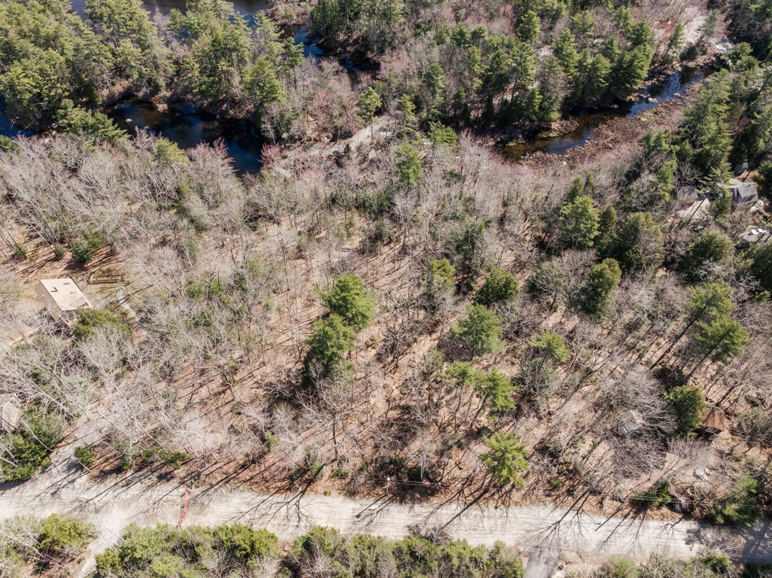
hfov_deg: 71.6
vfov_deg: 56.8
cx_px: 386
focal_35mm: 24
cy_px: 289
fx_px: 535
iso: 100
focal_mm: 12.29
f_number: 2.8
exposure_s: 1/1000
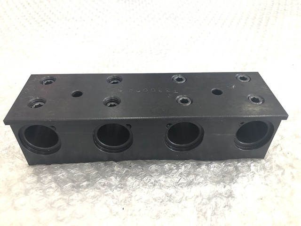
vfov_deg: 49.7
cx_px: 150
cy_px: 113
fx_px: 243
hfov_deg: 63.4
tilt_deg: -44.7
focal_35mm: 28
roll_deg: -1.6
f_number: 1.8
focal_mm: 3.99
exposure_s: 1/17
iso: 40
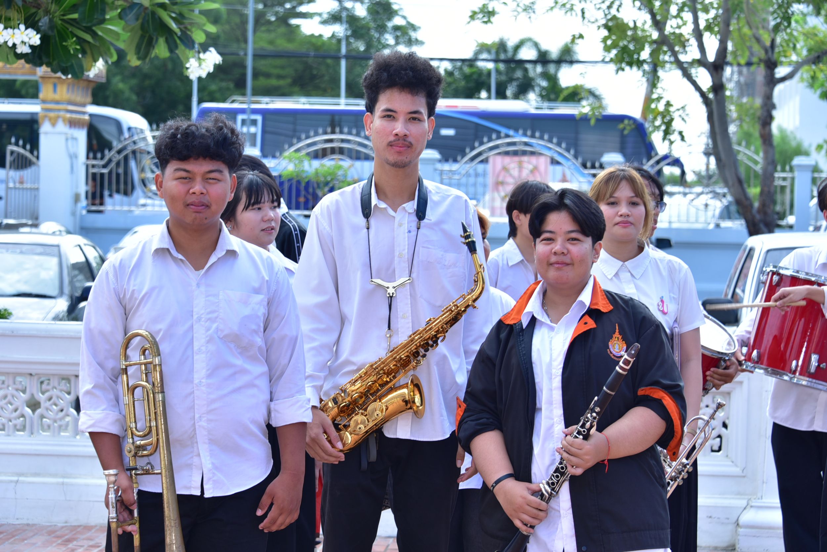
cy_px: 276
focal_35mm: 90
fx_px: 2068
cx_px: 414
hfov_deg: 22.6
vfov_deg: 15.2
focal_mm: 90
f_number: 6.3
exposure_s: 1/200
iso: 160
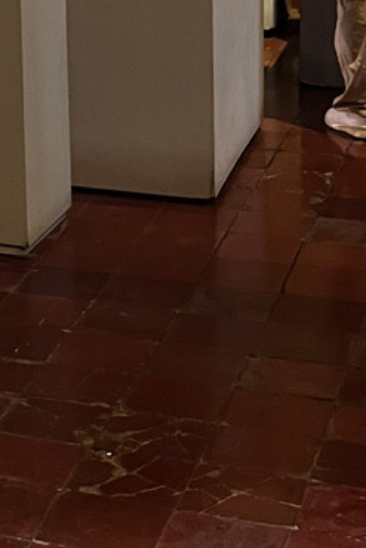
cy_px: -188
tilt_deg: -5.4
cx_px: -185
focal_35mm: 117
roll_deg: +1.0
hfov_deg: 11.3
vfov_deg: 16.4
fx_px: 1782
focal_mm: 5.7
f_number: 1.5
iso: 125
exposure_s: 1/74
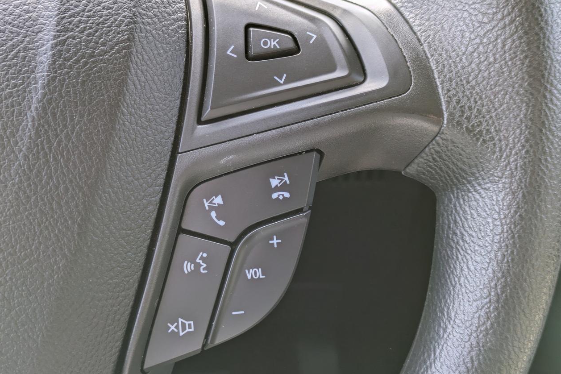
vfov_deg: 25.1
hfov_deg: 36.9
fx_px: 841
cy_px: 184
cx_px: 284
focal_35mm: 54
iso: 36
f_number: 1.89
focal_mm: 5.43
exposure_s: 1/141
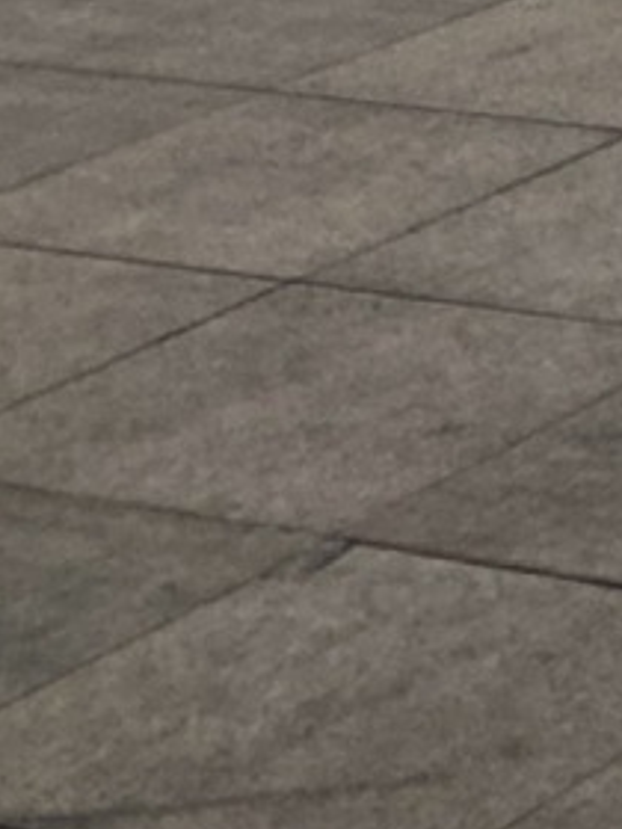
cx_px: 2032
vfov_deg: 8.0
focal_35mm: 190
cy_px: -2067
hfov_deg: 6.8
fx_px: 4552
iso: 32
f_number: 1.8
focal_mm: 4.25
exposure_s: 1/2315
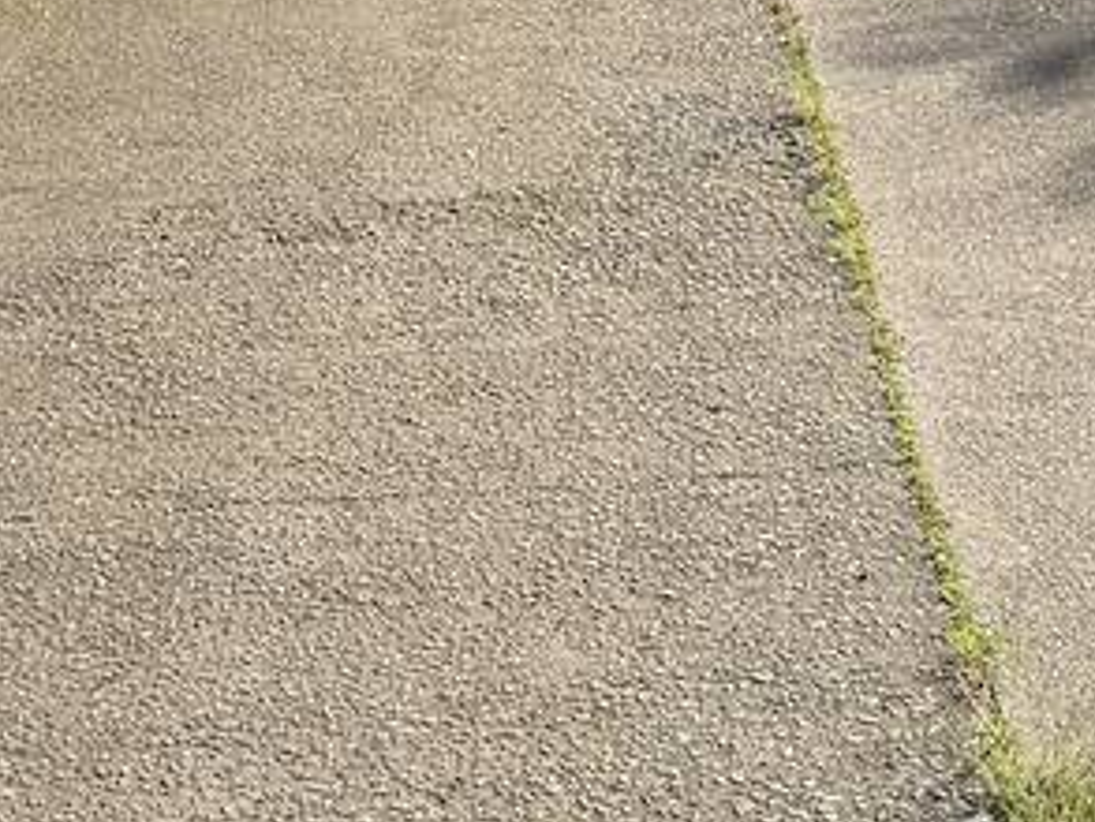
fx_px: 3734
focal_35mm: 118
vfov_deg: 11.8
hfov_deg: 16.7
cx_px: 587
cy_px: -553
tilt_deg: +5.3
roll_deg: +1.3
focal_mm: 6.76
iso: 80
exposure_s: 1/2525
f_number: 1.78
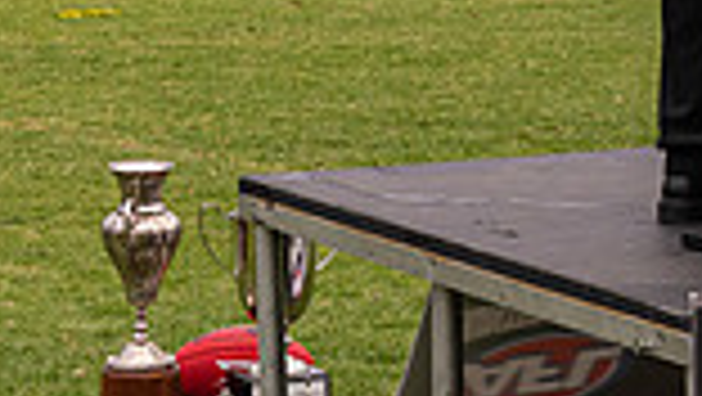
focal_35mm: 222
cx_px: 1030
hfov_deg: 9.5
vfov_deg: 5.4
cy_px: -227
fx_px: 4135
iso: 400
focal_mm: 38
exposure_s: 1/400
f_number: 6.3
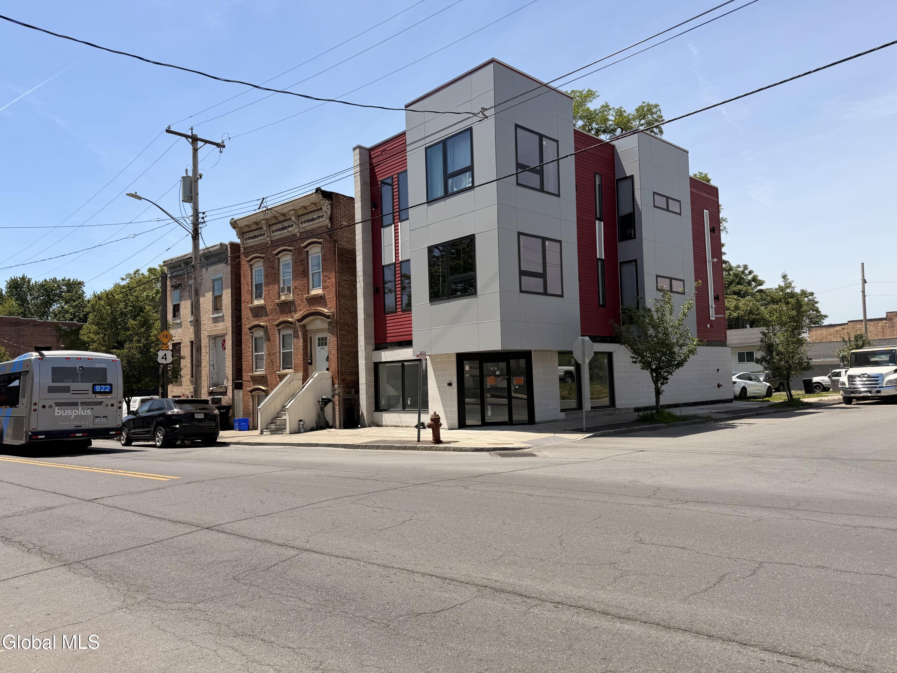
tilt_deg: +3.7
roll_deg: +2.0
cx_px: 448
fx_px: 622
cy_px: 336
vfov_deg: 56.8
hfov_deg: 71.6
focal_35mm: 24
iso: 80
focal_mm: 6.76
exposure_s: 1/4405
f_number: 1.78
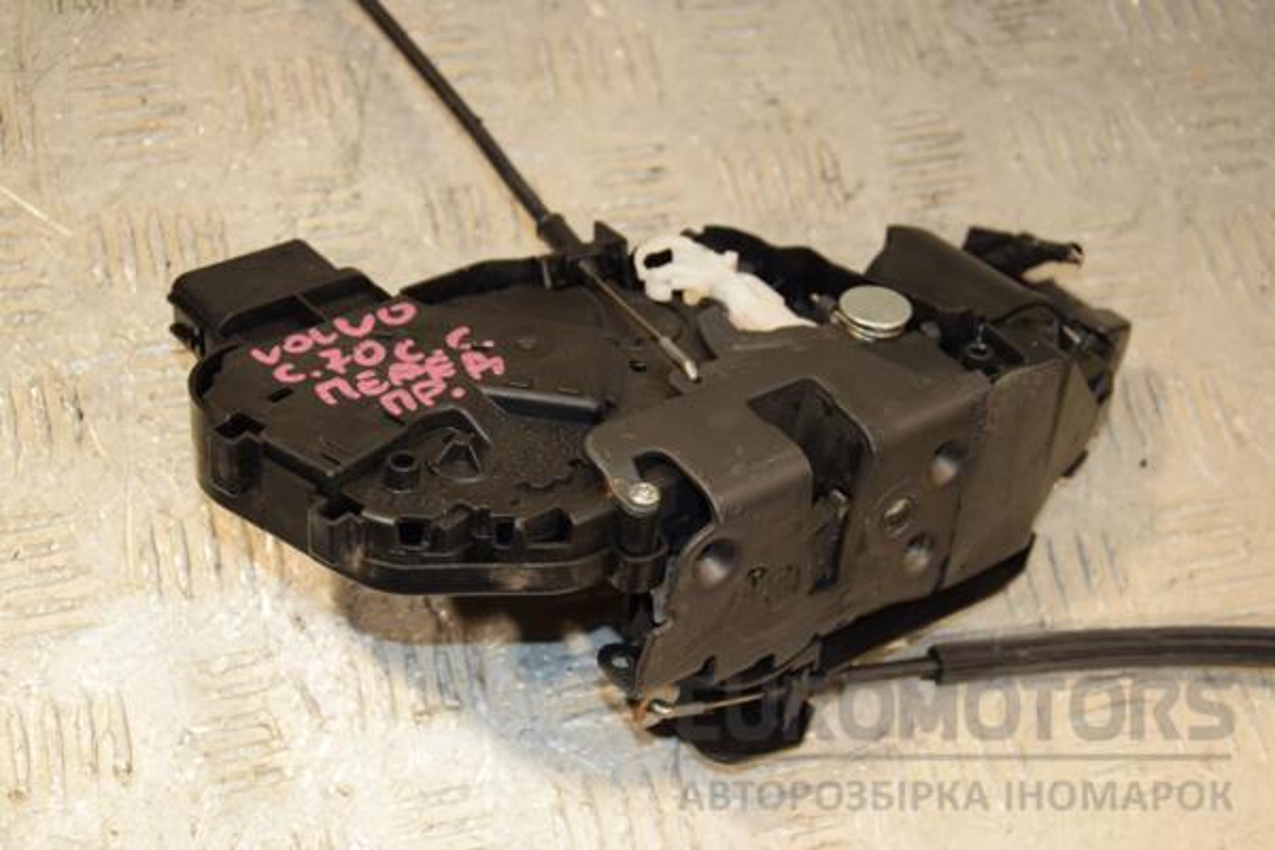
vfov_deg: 21.6
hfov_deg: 31.9
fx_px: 2231
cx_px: 638
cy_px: 425
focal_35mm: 63
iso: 800
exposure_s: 1/200
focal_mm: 42
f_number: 5.6
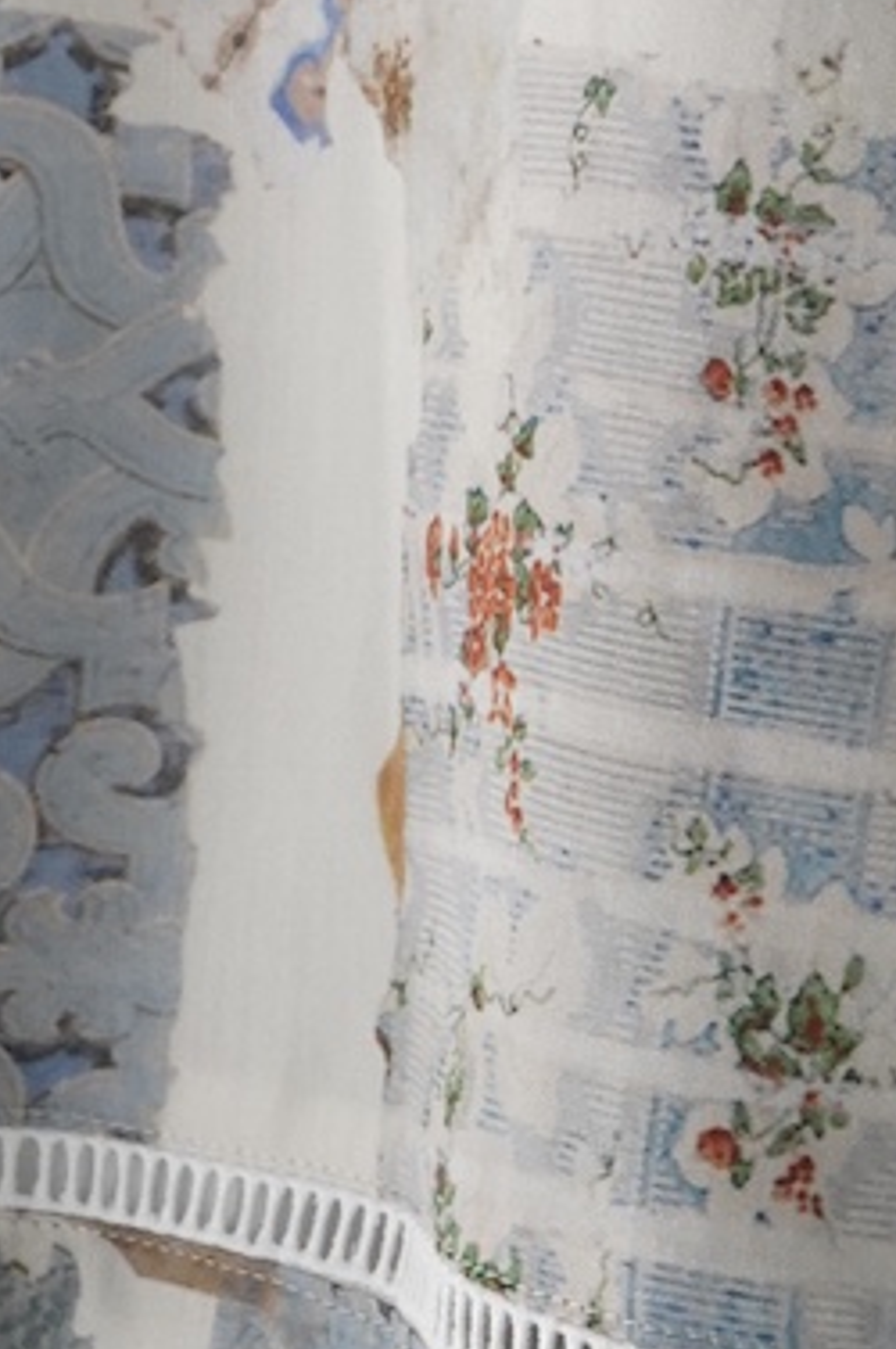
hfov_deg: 9.0
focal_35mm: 152
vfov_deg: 13.3
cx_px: 799
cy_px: 14
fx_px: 5685
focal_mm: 38
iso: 4000
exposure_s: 1/100
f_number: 9
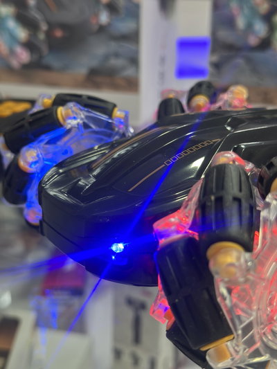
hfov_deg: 30.3
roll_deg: -1.3
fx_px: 512
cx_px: 138
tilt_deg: -19.4
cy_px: 184
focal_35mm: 48
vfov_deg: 39.6
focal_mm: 6.86
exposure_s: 1/50
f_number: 1.78
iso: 200
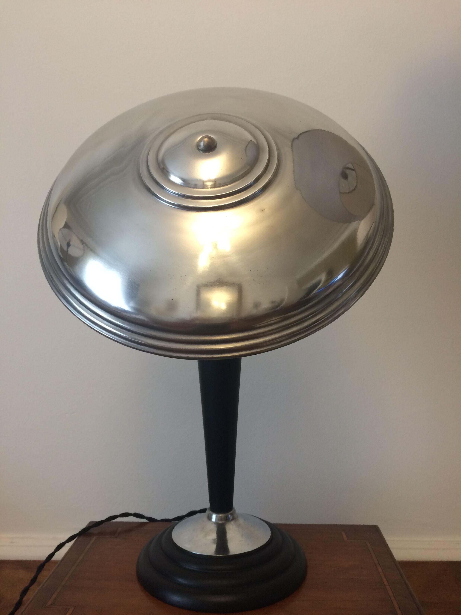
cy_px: 308
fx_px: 515
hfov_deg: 48.2
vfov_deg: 61.7
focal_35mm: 29
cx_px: 230
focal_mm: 4.15
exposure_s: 1/33
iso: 100
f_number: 2.2
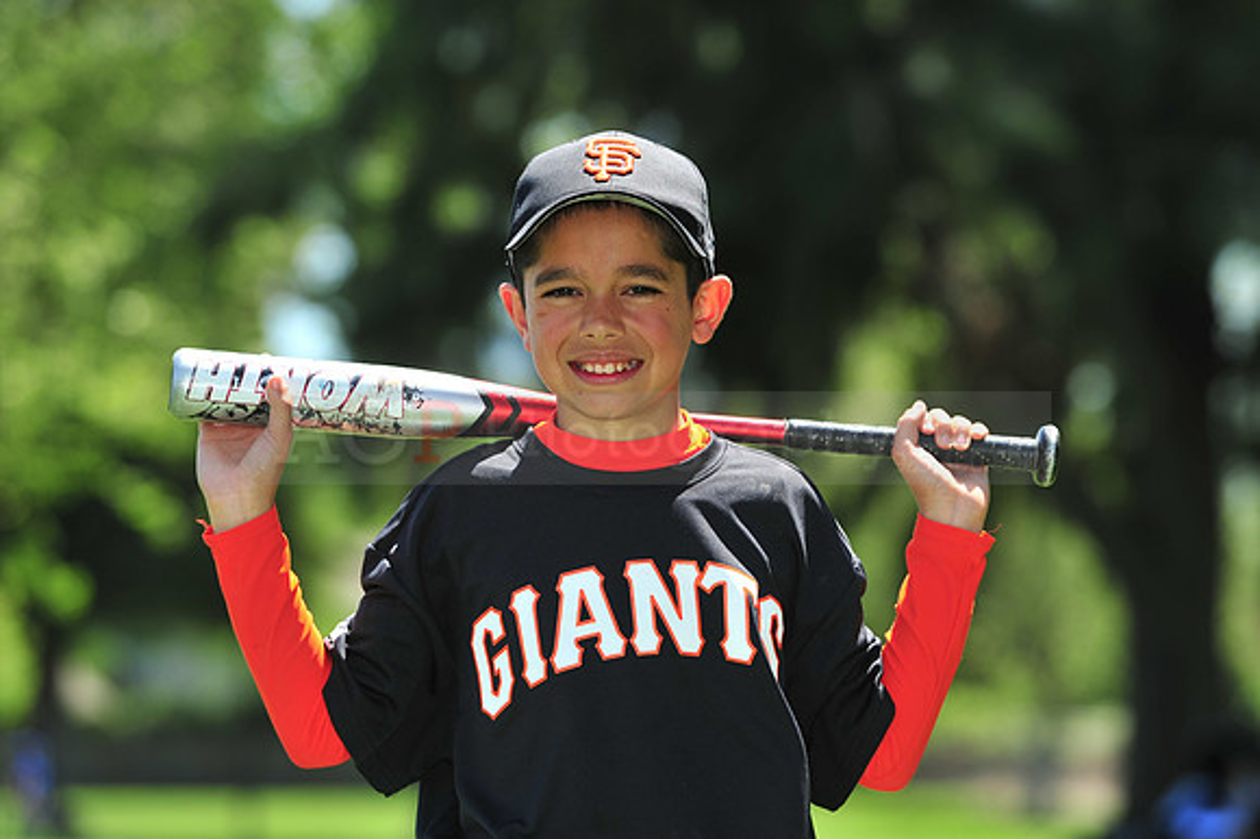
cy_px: 420
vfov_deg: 6.9
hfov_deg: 10.3
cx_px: 630
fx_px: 6996
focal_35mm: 200
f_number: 5.6
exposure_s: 1/500
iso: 200
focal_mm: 200
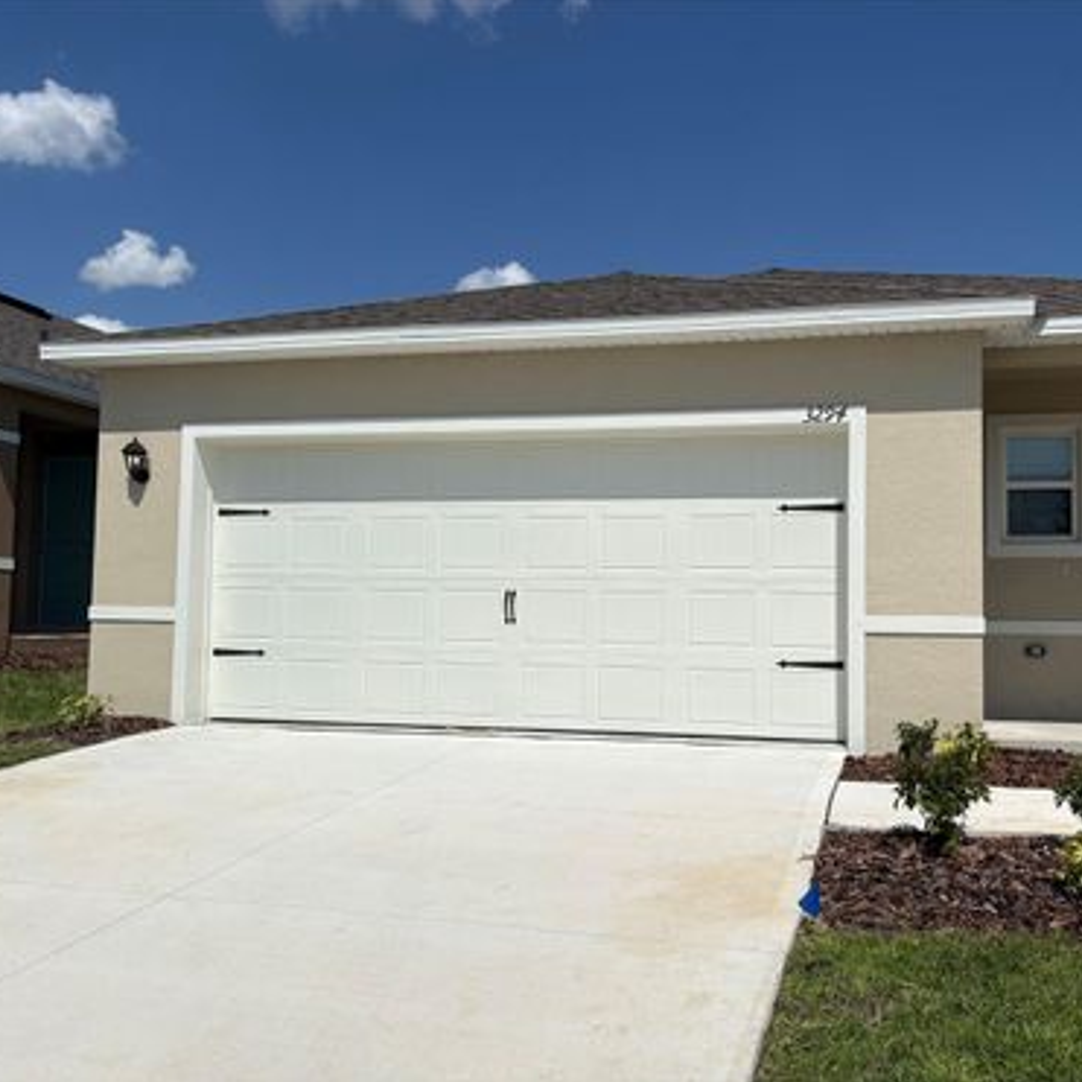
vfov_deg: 52.5
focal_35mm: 31
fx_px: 1096
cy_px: 541
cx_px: 662
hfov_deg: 52.1
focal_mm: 5.96
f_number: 1.6
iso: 40
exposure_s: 1/10101
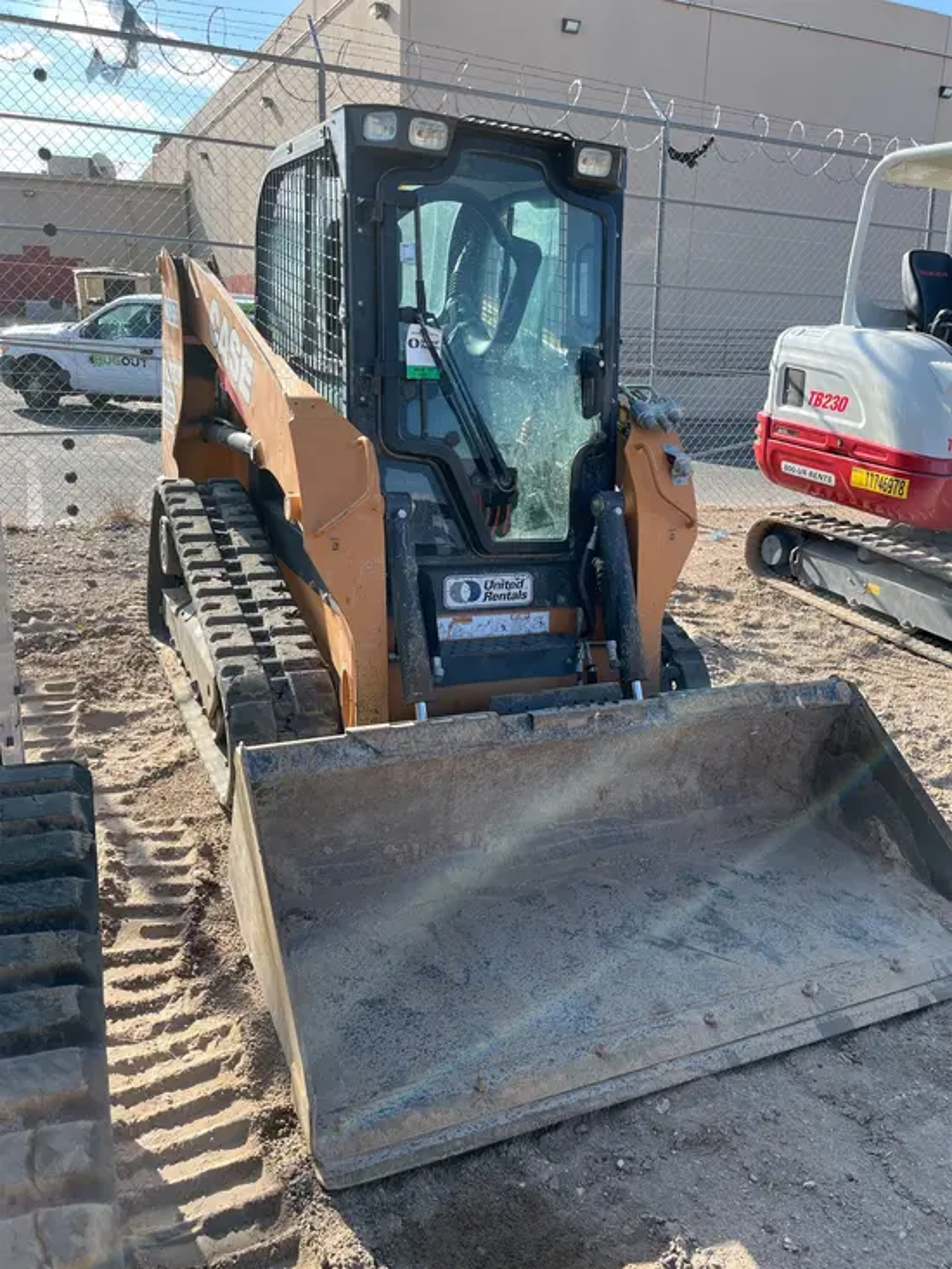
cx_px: 476
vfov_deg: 67.3
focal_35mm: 26
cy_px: 634
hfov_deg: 53.1
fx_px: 953
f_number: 1.6
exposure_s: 1/1086
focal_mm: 5.1
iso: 50
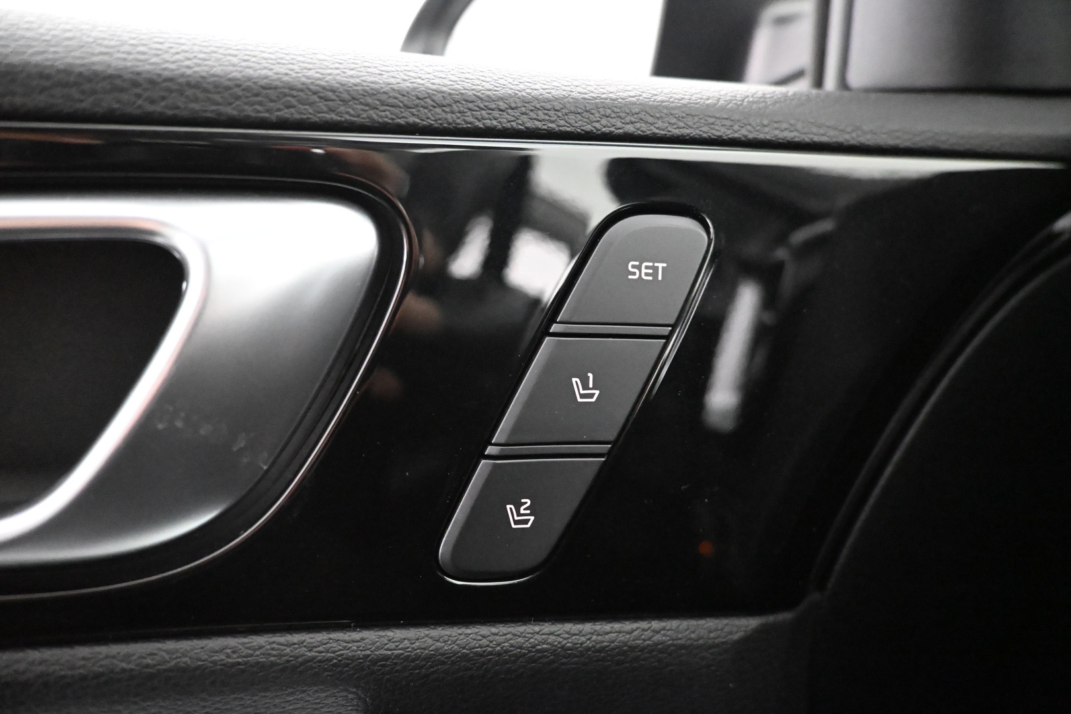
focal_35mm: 24
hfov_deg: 73.7
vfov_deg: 53.1
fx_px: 714
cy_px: 357
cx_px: 536
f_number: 3.5
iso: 12800
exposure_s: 1/60
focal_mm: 16
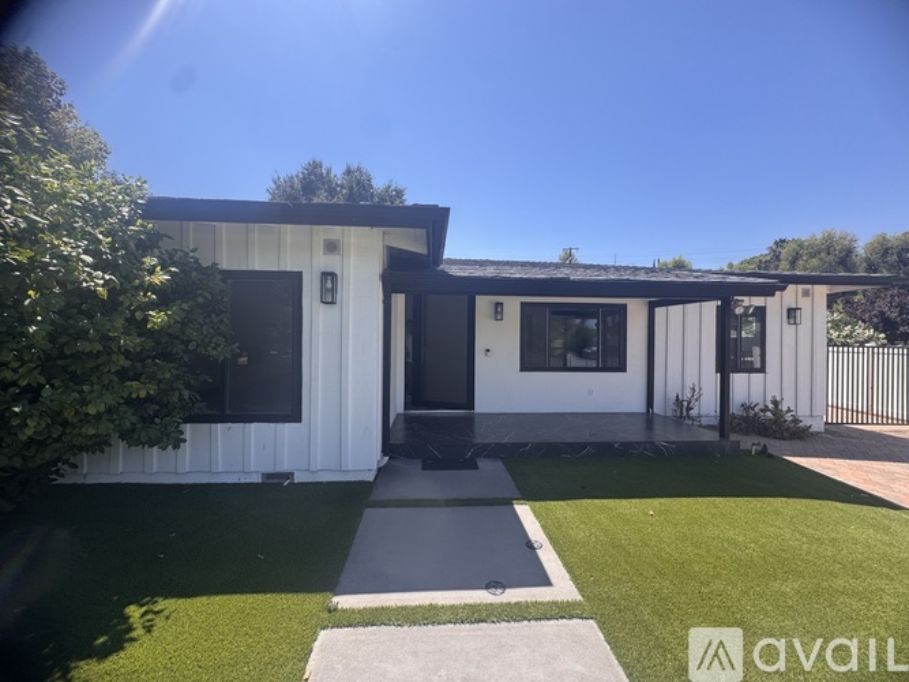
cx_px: 454
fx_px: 368
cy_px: 341
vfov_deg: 85.7
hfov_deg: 102.1
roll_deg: -0.7
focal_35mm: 14
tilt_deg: -1.2
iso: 40
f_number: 2.2
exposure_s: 1/812
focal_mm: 2.22
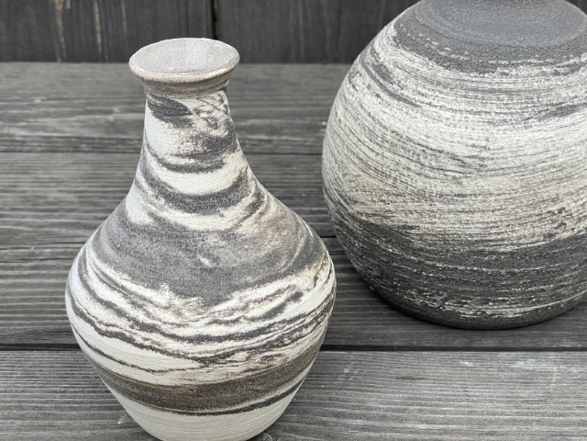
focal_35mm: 65
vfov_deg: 22.6
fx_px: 1102
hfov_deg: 29.7
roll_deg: -3.9
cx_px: 354
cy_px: 212
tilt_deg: -29.3
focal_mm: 6
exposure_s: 1/516
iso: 25
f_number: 2
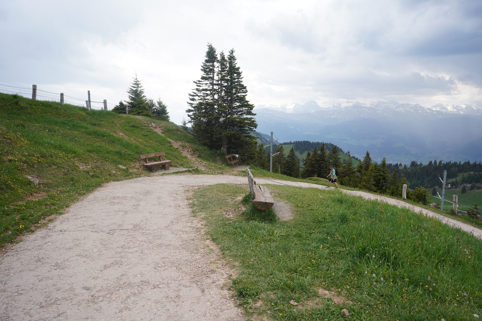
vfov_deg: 53.1
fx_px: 321
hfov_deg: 73.7
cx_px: 241
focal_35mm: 24
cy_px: 160
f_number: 6.3
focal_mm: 24
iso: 100
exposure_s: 1/100
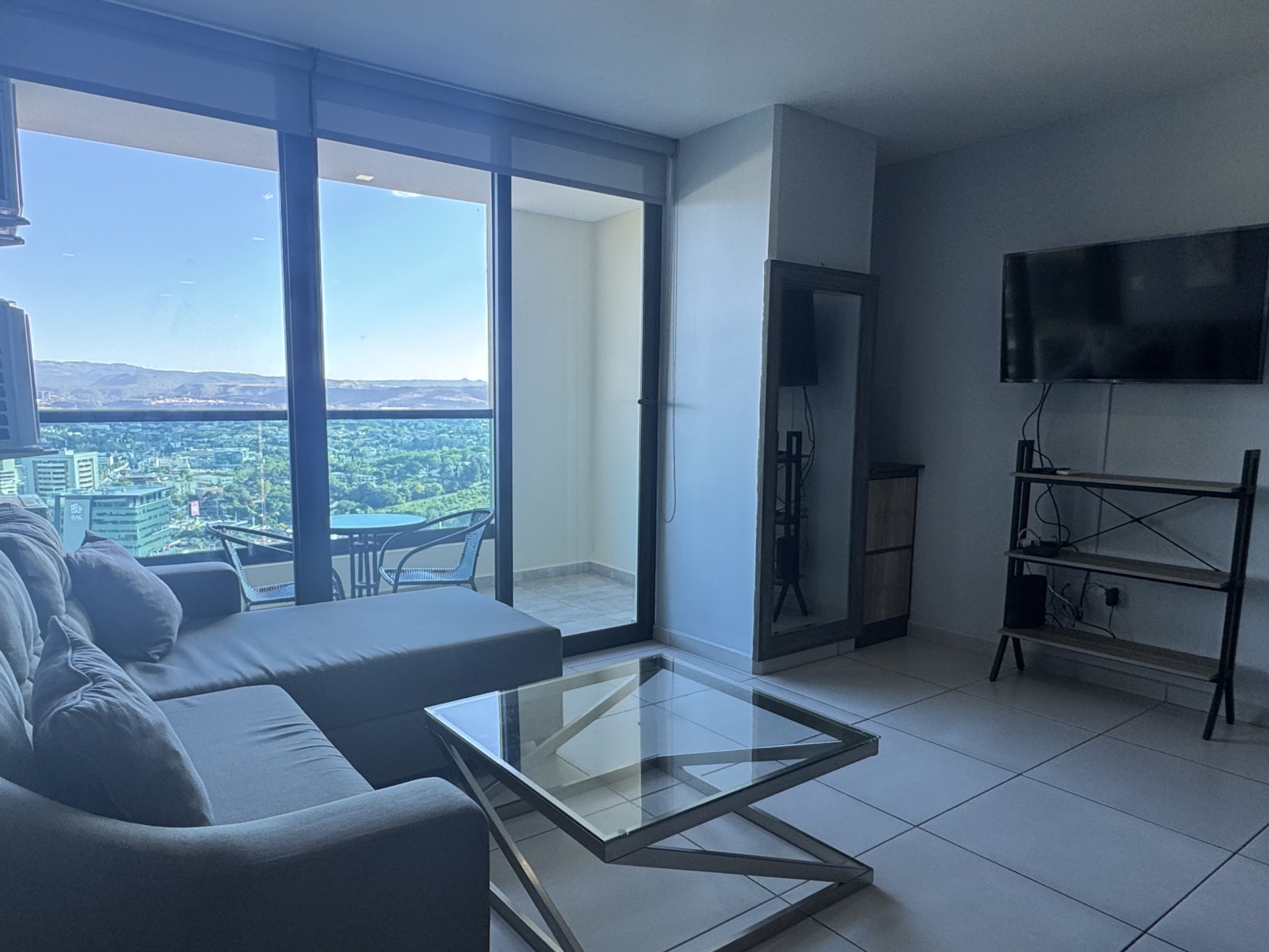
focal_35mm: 23
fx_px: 843
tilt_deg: -7.7
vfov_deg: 58.8
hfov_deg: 73.8
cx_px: 592
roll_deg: -0.4
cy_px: 517
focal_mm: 2.22
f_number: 2.2
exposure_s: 1/99
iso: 40
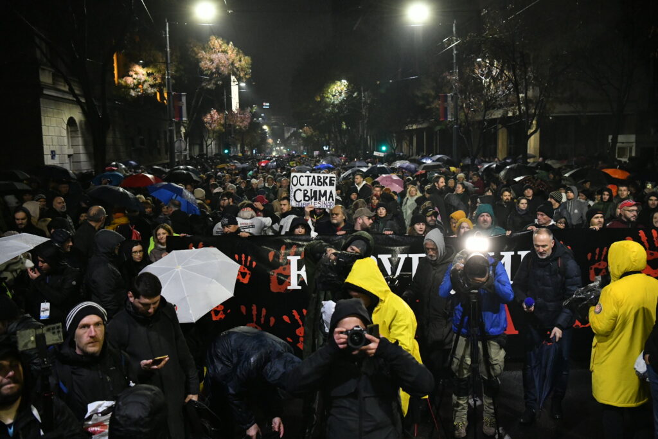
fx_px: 621
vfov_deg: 38.9
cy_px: 220
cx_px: 329
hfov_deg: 55.8
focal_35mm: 34
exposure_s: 1/500
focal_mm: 34
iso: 6400
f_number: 4
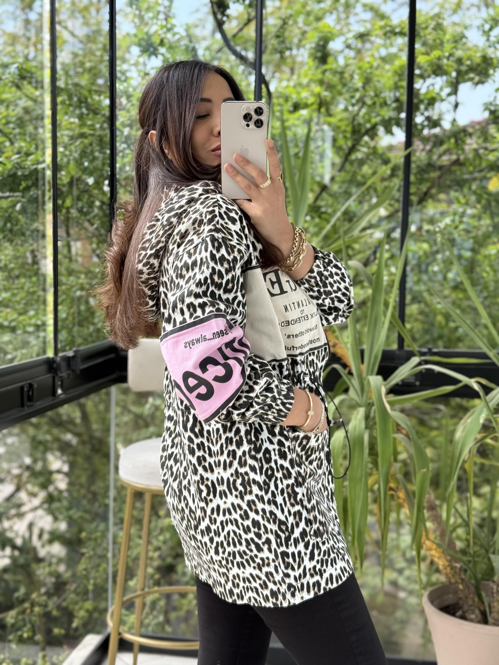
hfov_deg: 30.3
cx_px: 250
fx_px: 923
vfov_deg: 39.7
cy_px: 332
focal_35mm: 48
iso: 100
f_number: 1.78
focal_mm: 6.76
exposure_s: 1/382
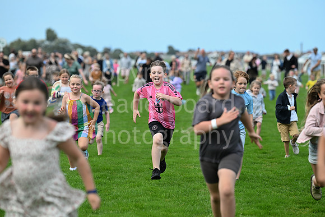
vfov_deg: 7.2
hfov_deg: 10.8
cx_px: 162
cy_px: 108
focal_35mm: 190
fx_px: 1716
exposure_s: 1/3200
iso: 800
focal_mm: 190
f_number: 4.5
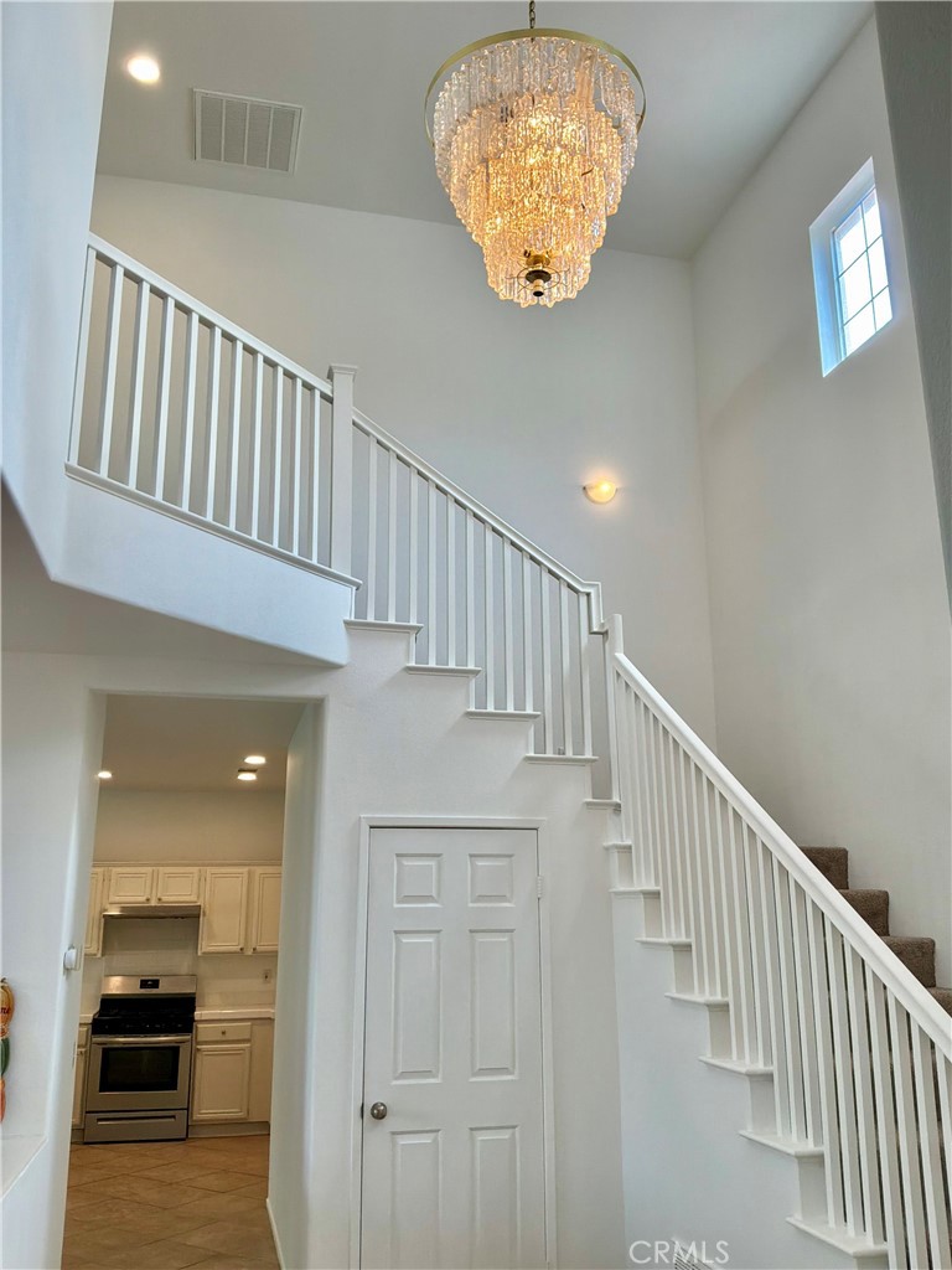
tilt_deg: +14.1
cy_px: 635
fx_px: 1027
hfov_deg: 49.7
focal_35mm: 28
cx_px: 476
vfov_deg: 63.4
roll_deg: +0.6
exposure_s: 1/120
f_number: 1.8
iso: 50
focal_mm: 3
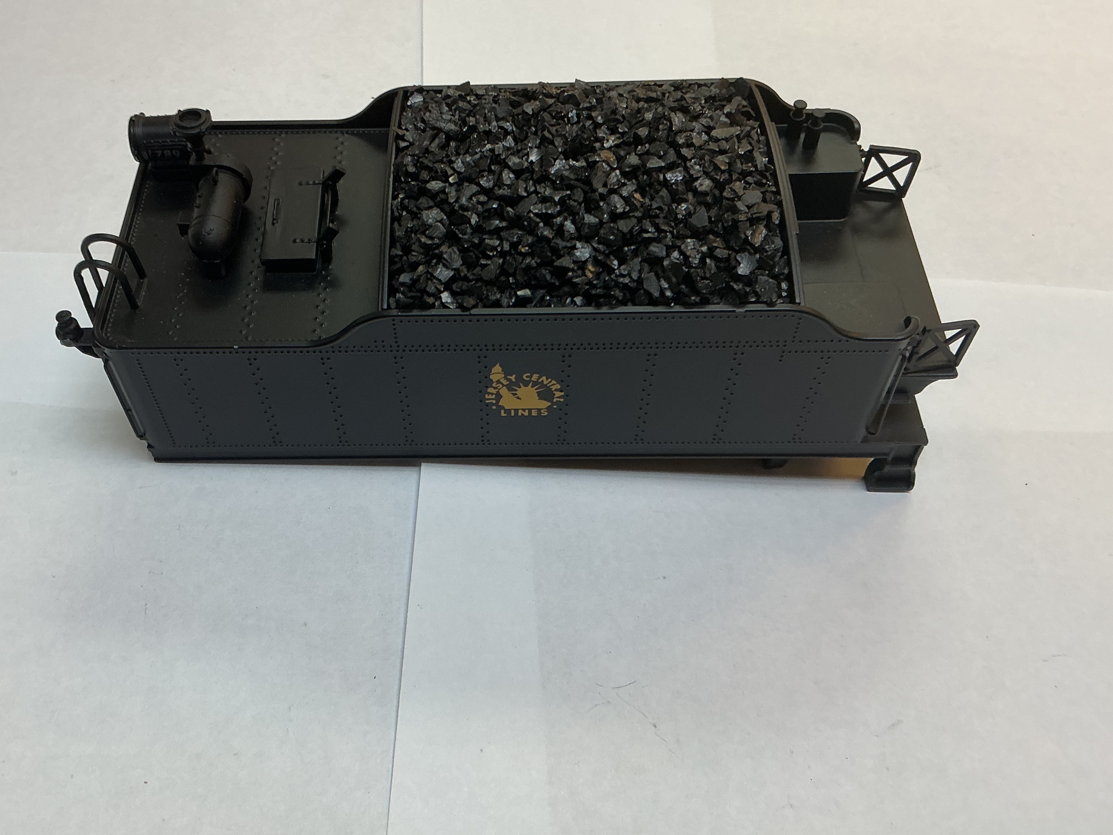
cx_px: 467
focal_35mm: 34
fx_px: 1093
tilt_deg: -53.5
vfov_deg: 41.8
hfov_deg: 53.7
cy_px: 406
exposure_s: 1/120
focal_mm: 3
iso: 40
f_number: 1.8
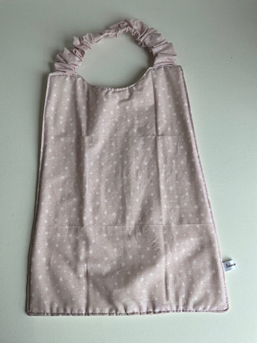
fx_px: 287
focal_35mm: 29
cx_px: 128
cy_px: 172
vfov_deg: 61.7
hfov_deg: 48.2
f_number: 1.8
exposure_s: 1/529
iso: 25
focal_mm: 3
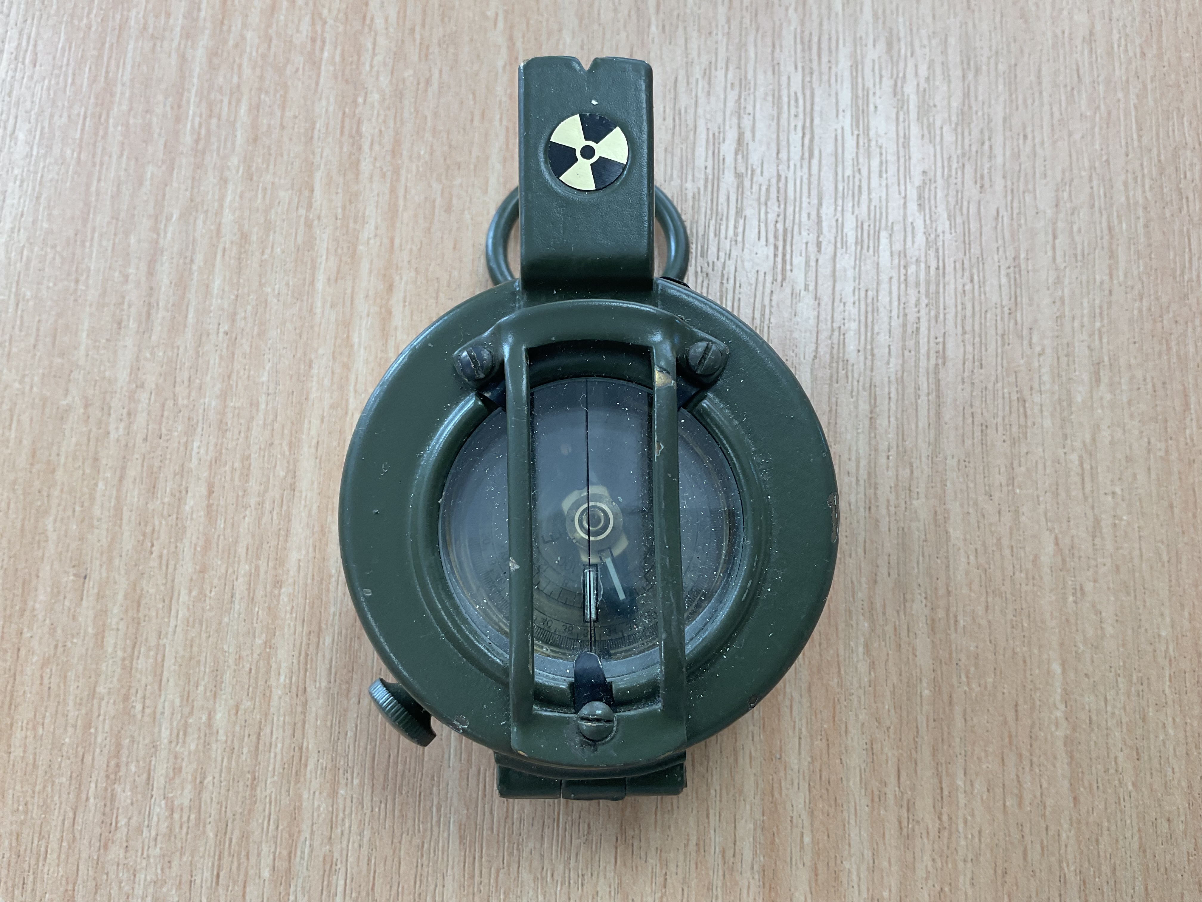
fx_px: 1007
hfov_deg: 61.7
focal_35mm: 29
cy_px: 451
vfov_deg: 48.2
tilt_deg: -77.6
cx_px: 601
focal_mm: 3
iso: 40
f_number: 1.8
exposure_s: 1/120
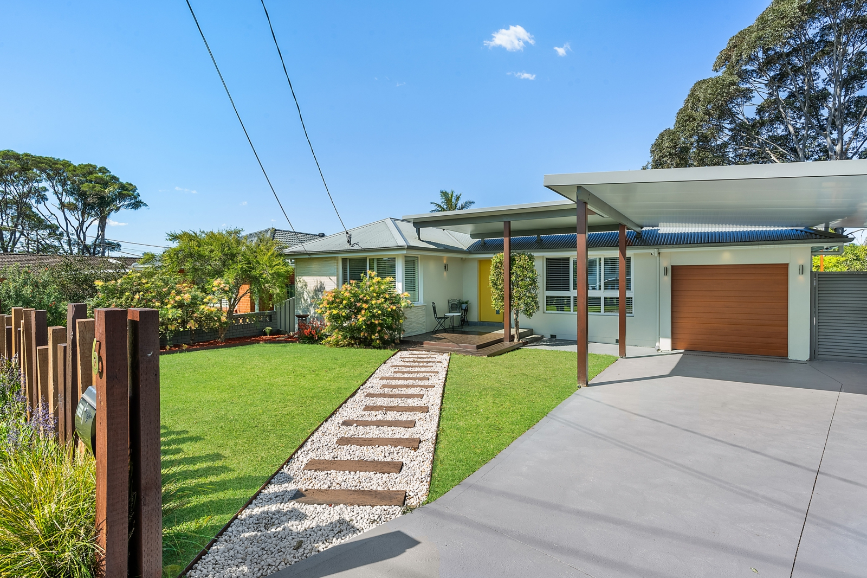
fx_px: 433
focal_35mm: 18
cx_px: 434
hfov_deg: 90.0
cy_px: 289
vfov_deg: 67.4
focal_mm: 18
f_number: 14
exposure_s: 1/50
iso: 100
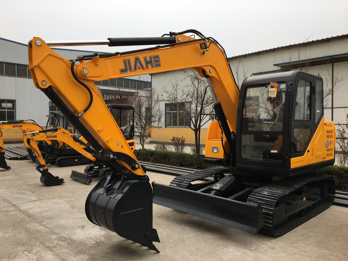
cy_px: 130
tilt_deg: -3.6
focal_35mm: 29
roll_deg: +0.2
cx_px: 174
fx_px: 292
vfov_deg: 48.2
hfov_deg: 61.7
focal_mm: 4.15
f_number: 2.2
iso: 25
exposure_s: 1/109
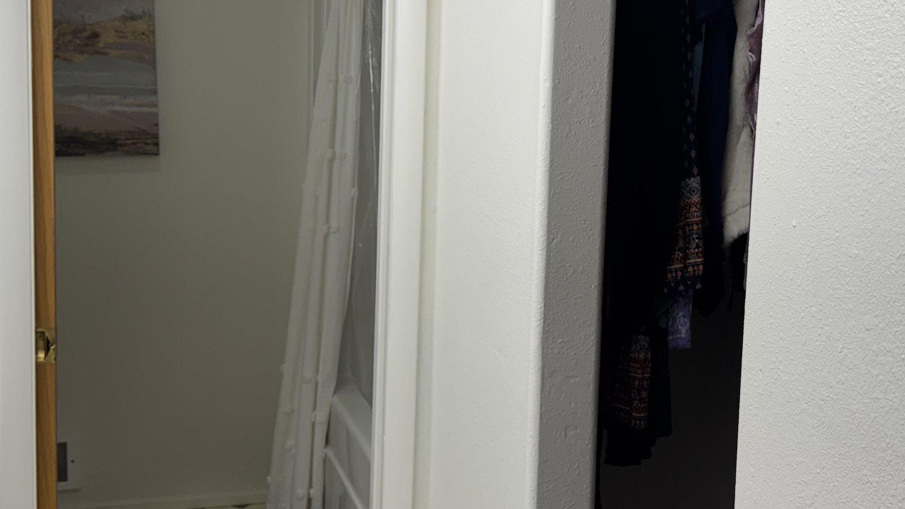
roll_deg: -1.5
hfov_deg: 43.7
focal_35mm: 47
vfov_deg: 25.4
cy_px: 231
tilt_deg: -7.7
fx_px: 1128
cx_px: 480
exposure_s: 1/244
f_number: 1.78
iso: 64
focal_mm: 6.76
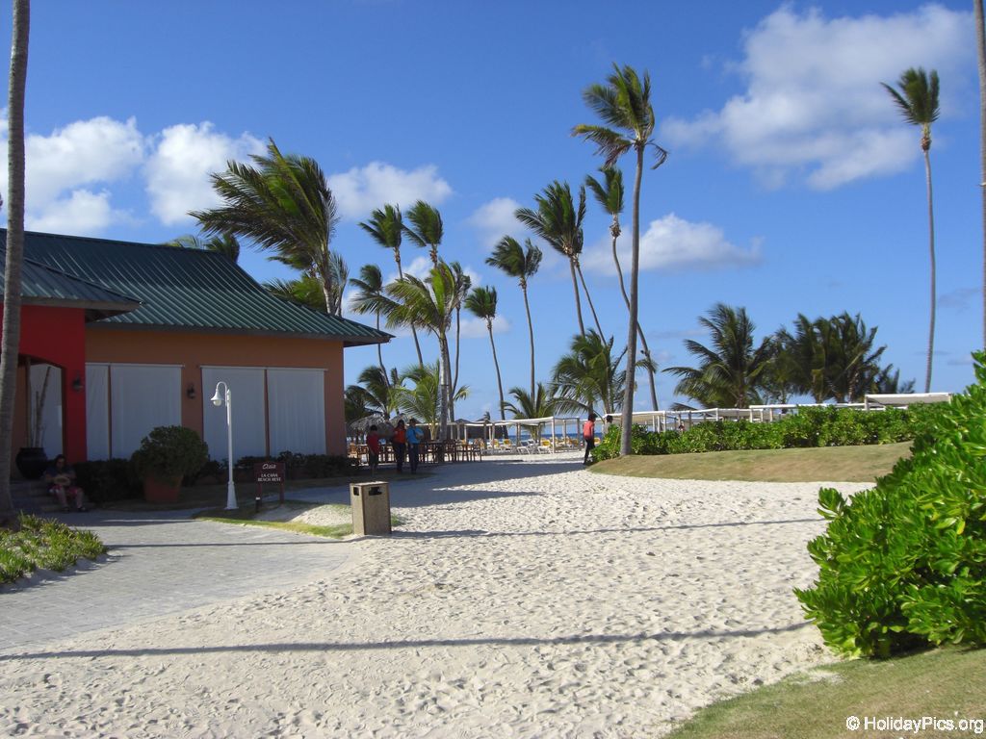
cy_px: 370
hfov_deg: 49.0
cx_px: 493
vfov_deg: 37.7
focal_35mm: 38
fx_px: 1082
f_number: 8
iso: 64
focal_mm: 6.2
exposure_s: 1/160
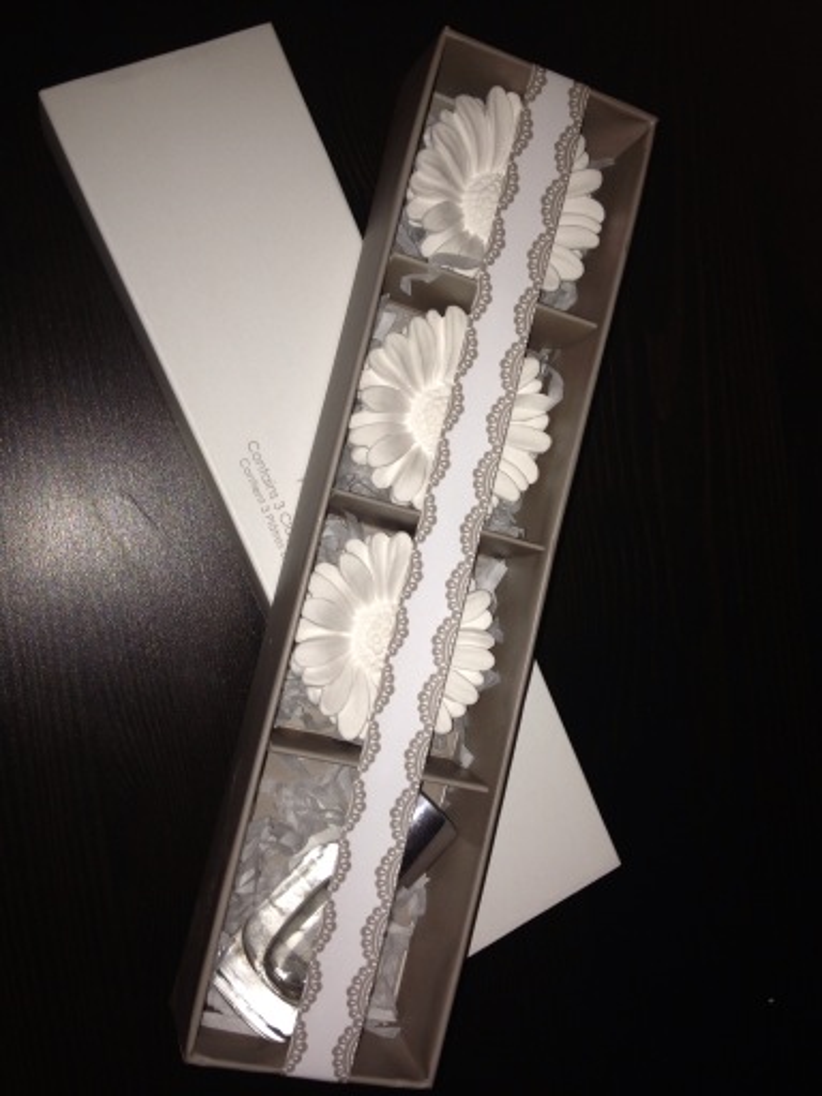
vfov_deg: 52.6
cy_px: 548
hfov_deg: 40.7
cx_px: 411
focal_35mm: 35
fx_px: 1108
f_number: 2.4
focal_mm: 4.28
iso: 50
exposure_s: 1/58
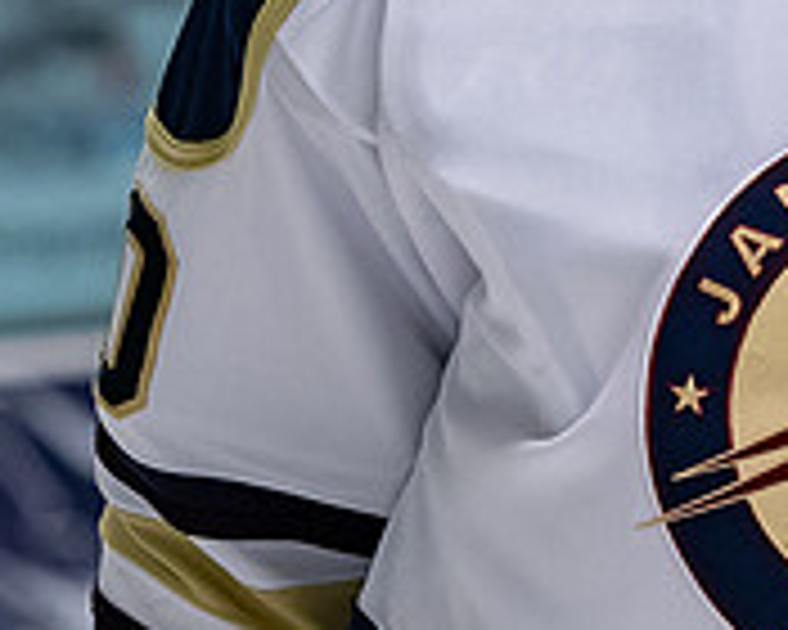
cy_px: -177
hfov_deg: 3.1
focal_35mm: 615
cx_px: 1014
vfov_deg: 2.5
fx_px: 14343
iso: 2000
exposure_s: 1/800
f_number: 3.5
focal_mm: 130
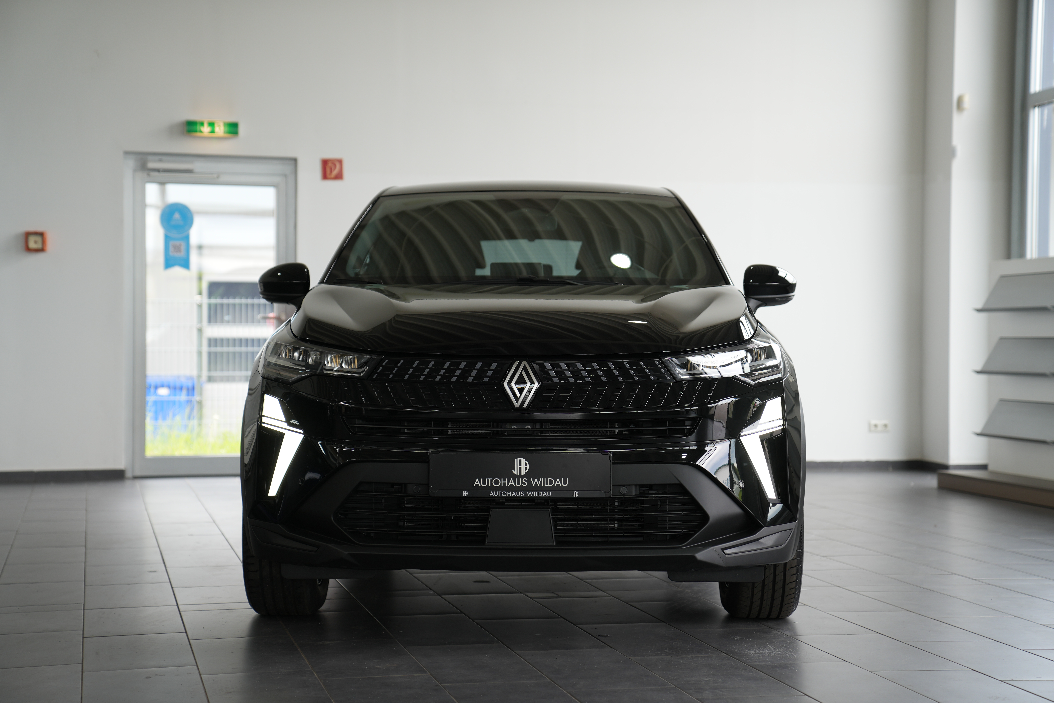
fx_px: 1874
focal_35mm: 64
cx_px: 527
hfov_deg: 31.4
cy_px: 352
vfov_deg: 21.2
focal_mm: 64
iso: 125
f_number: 2.8
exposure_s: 1/80
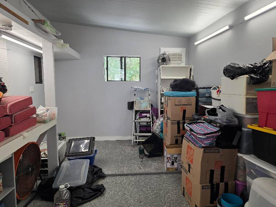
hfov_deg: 73.9
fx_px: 183
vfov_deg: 58.9
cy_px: 104
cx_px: 138
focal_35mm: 23
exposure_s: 1/120
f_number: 1.7
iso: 100
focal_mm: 6.3
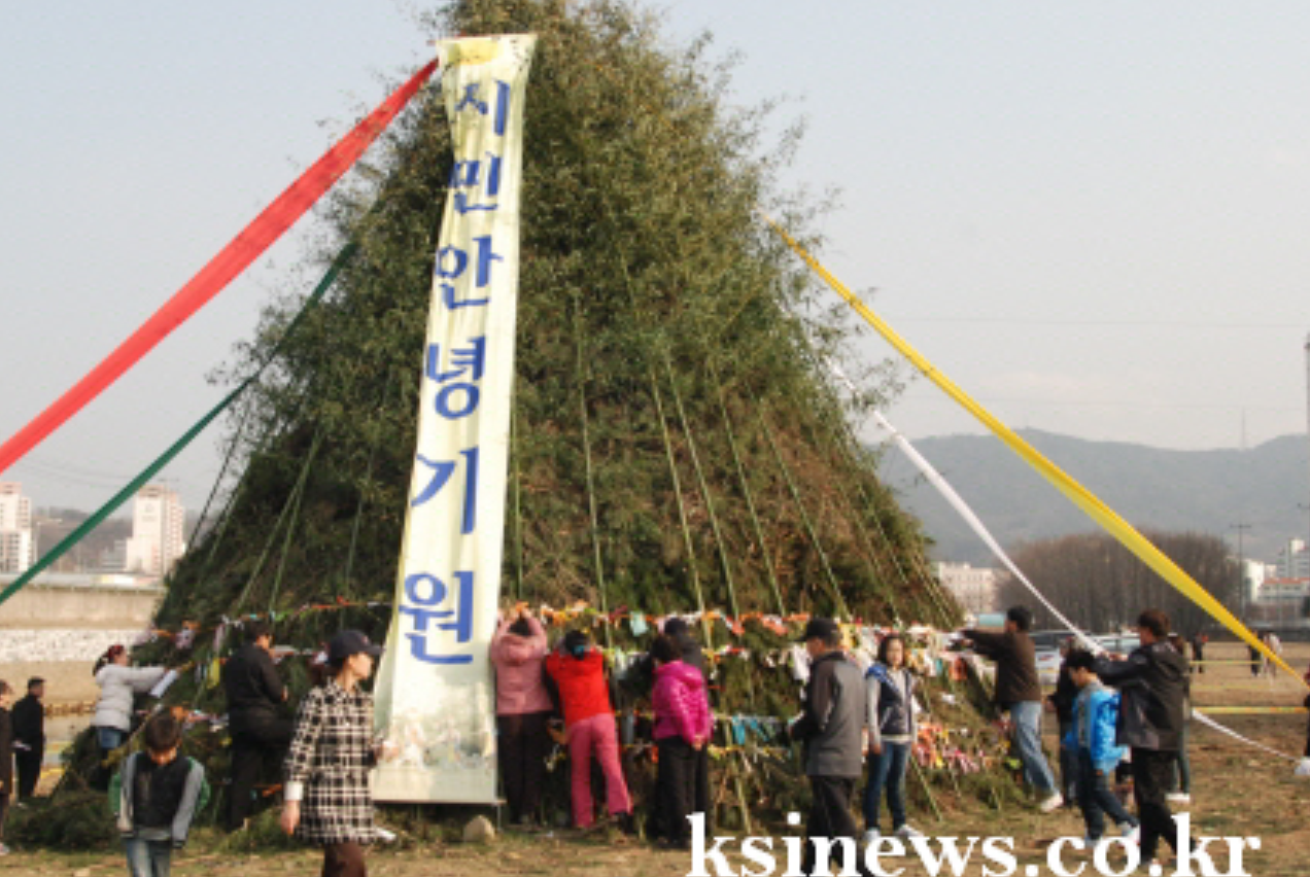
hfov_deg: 42.6
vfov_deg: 29.3
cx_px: 565
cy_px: 434
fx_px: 1676
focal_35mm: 46
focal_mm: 26
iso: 400
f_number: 9
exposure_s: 1/320
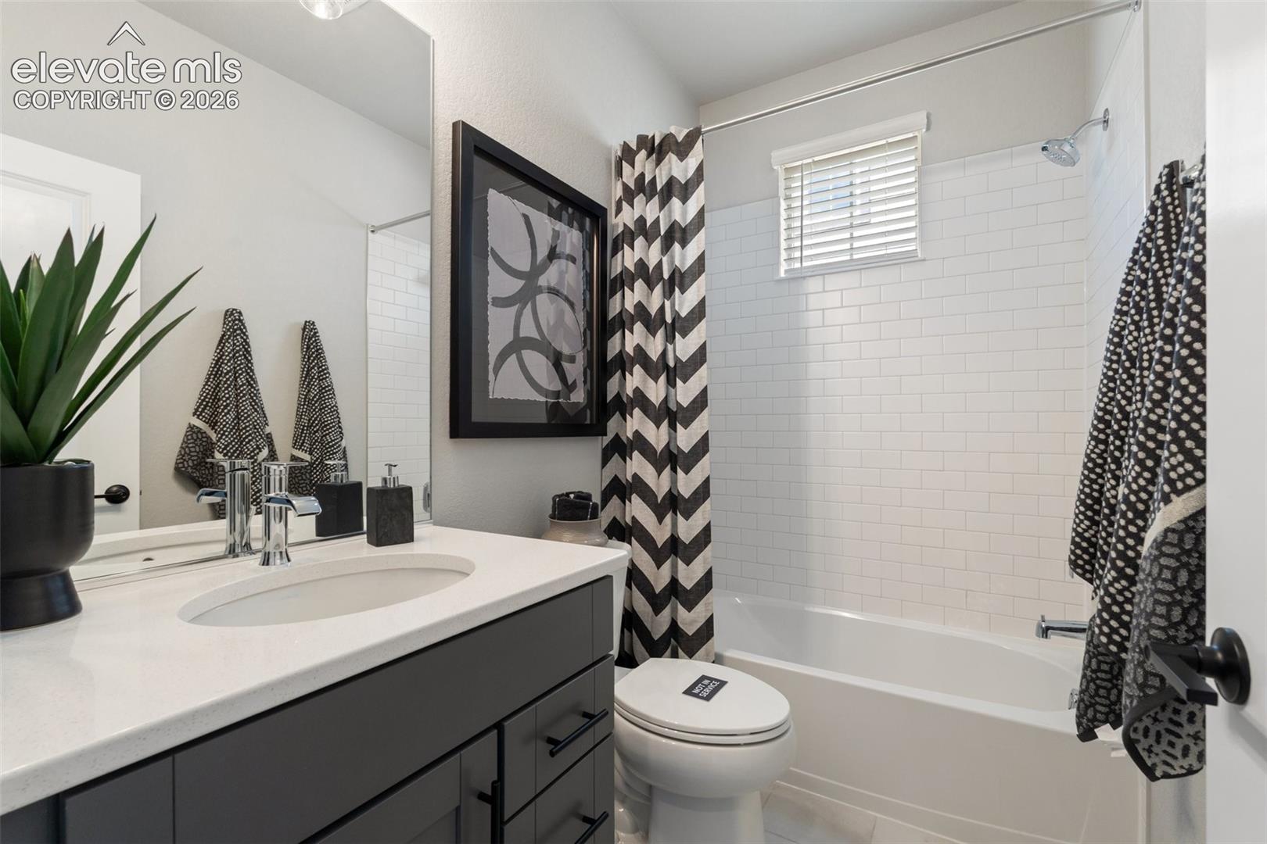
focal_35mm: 16
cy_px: 422
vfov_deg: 73.7
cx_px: 634
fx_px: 563
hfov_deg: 96.7
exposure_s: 1/13
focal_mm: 16
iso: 500
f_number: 9
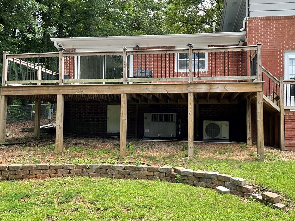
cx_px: 167
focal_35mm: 33
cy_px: 111
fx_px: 281
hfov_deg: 55.2
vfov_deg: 42.9
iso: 25
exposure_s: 1/120
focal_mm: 3
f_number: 1.8
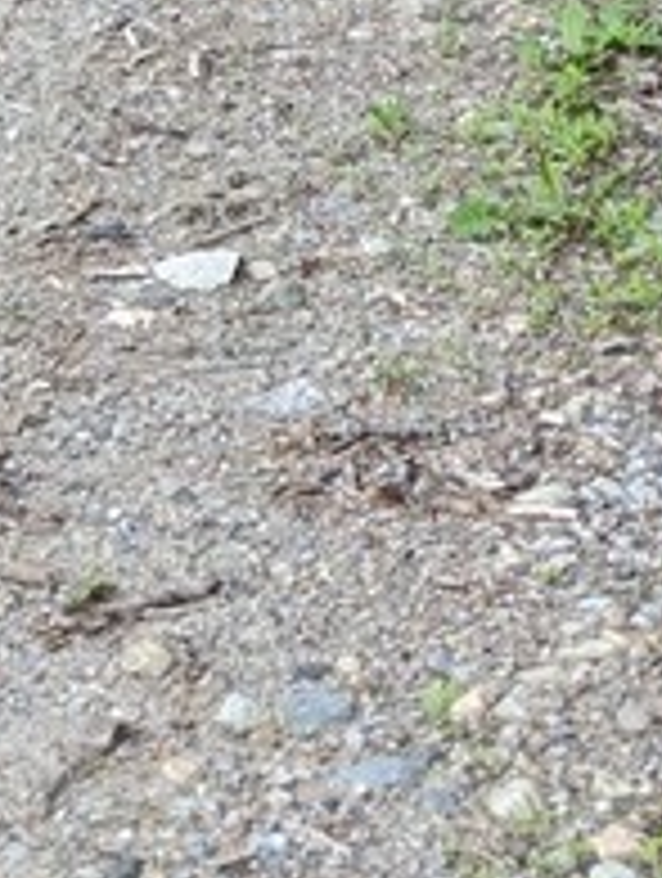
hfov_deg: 7.8
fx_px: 4804
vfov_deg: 9.9
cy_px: -702
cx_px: -203
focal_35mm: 189
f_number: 1.85
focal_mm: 6.81
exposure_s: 1/224
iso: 47
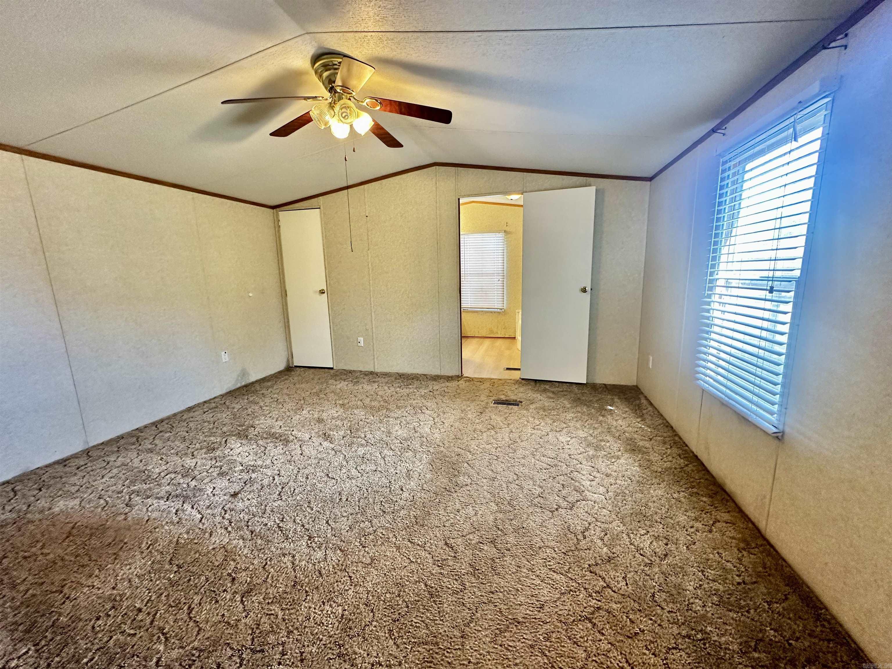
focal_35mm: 14
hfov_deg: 102.1
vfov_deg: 85.7
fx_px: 361
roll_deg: +2.0
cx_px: 446
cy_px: 334
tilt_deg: -9.8
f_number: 2.2
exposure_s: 1/60
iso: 200
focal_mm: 2.22
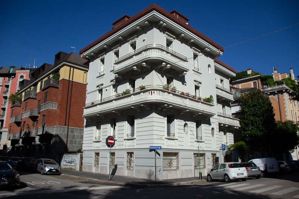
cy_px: 100
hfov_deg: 67.4
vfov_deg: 47.9
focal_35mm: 27
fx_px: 224
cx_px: 150
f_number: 3.5
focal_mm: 18
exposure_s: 1/2000
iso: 100
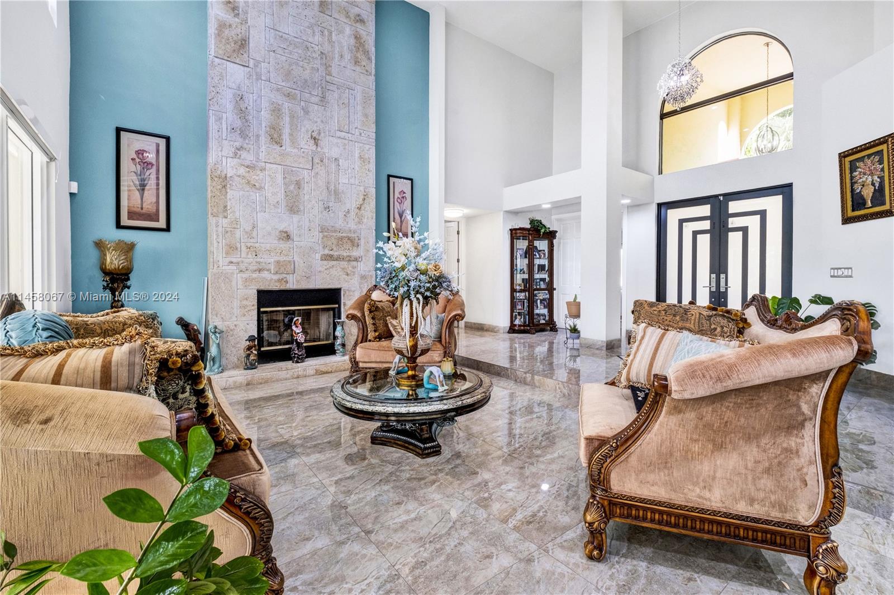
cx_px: 447
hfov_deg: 100.4
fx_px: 372
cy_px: 298
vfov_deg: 77.3
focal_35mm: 15
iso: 500
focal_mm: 10
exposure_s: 1/15
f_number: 8
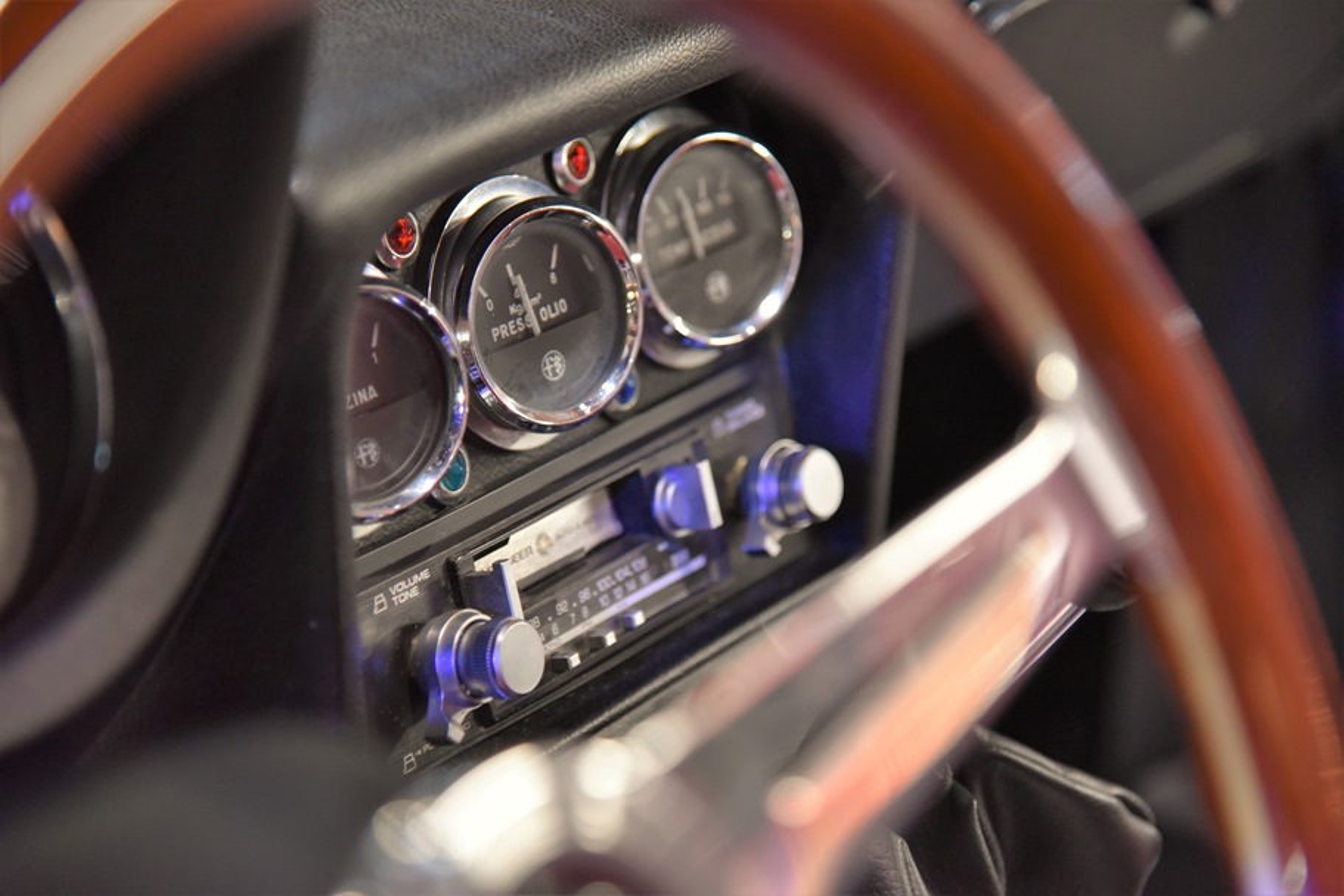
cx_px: 672
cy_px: 448
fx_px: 4481
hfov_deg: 17.1
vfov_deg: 11.4
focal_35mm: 120
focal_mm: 120
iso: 4000
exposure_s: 1/60
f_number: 4
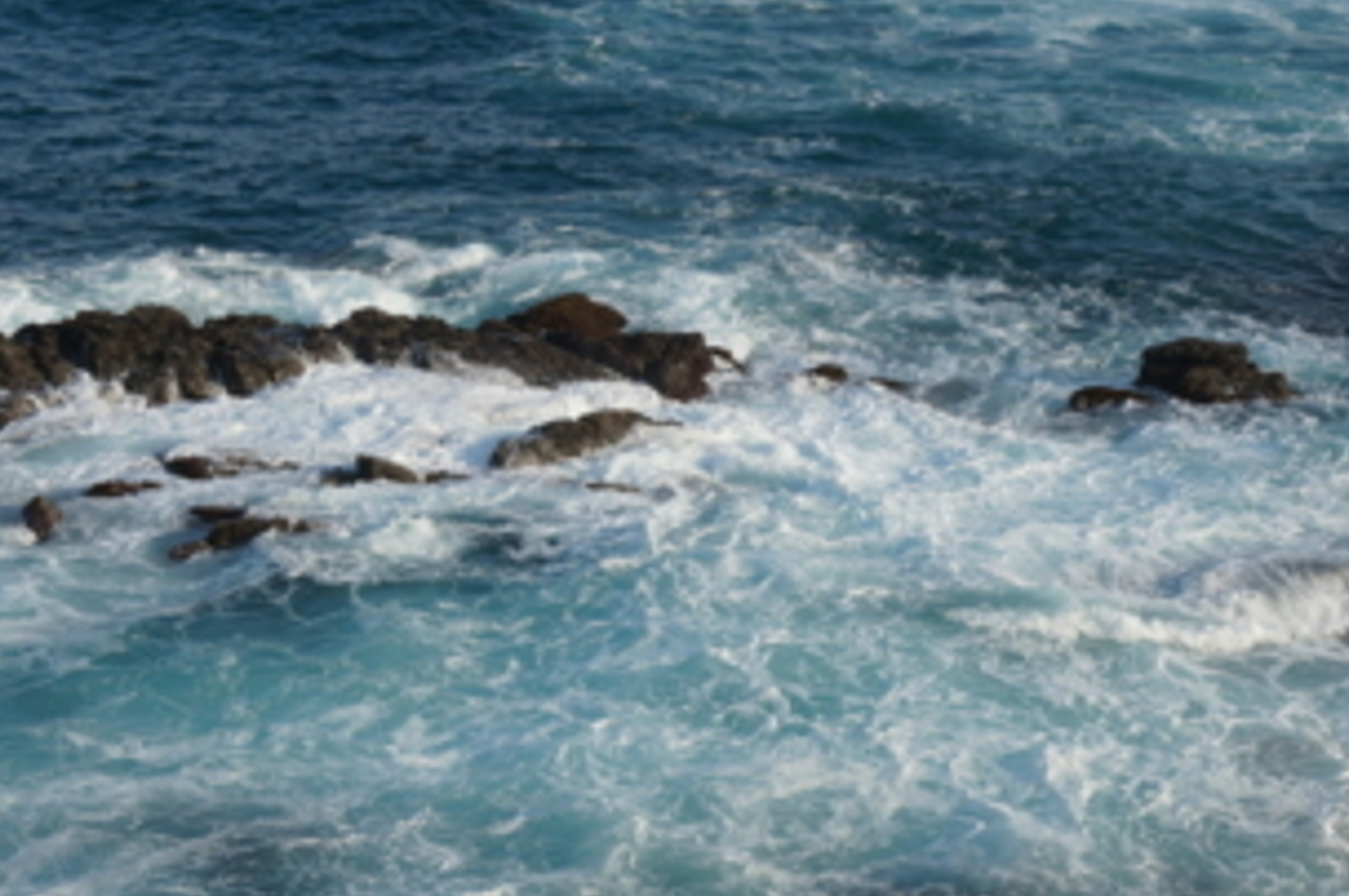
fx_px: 2994
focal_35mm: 80
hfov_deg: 25.2
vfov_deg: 17.0
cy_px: 610
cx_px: 976
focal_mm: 27
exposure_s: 1/160
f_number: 9
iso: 100
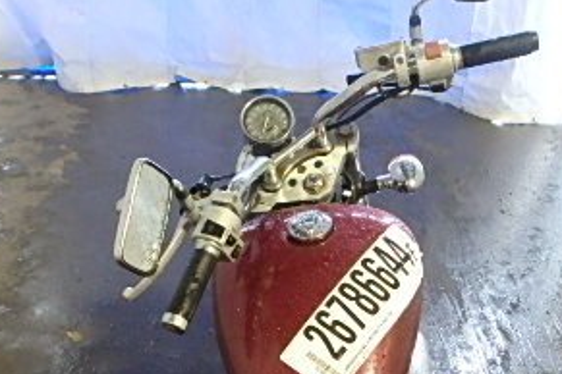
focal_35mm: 48
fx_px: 749
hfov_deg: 41.1
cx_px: 311
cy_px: 324
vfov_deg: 27.2
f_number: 3.5
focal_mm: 3.7
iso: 800
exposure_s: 1/20
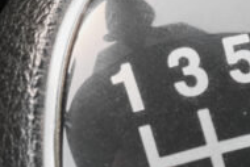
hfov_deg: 7.5
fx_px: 1911
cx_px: 62
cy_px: 168
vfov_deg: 5.0
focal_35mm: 275
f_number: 9
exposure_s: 1/60
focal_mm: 34.3
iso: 2000
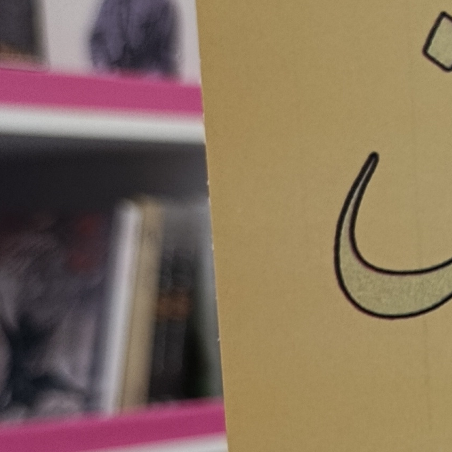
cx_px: 812
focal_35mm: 98
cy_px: 460
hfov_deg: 15.3
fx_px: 1448
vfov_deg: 17.3
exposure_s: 1/100
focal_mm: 6.11
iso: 695
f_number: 1.65
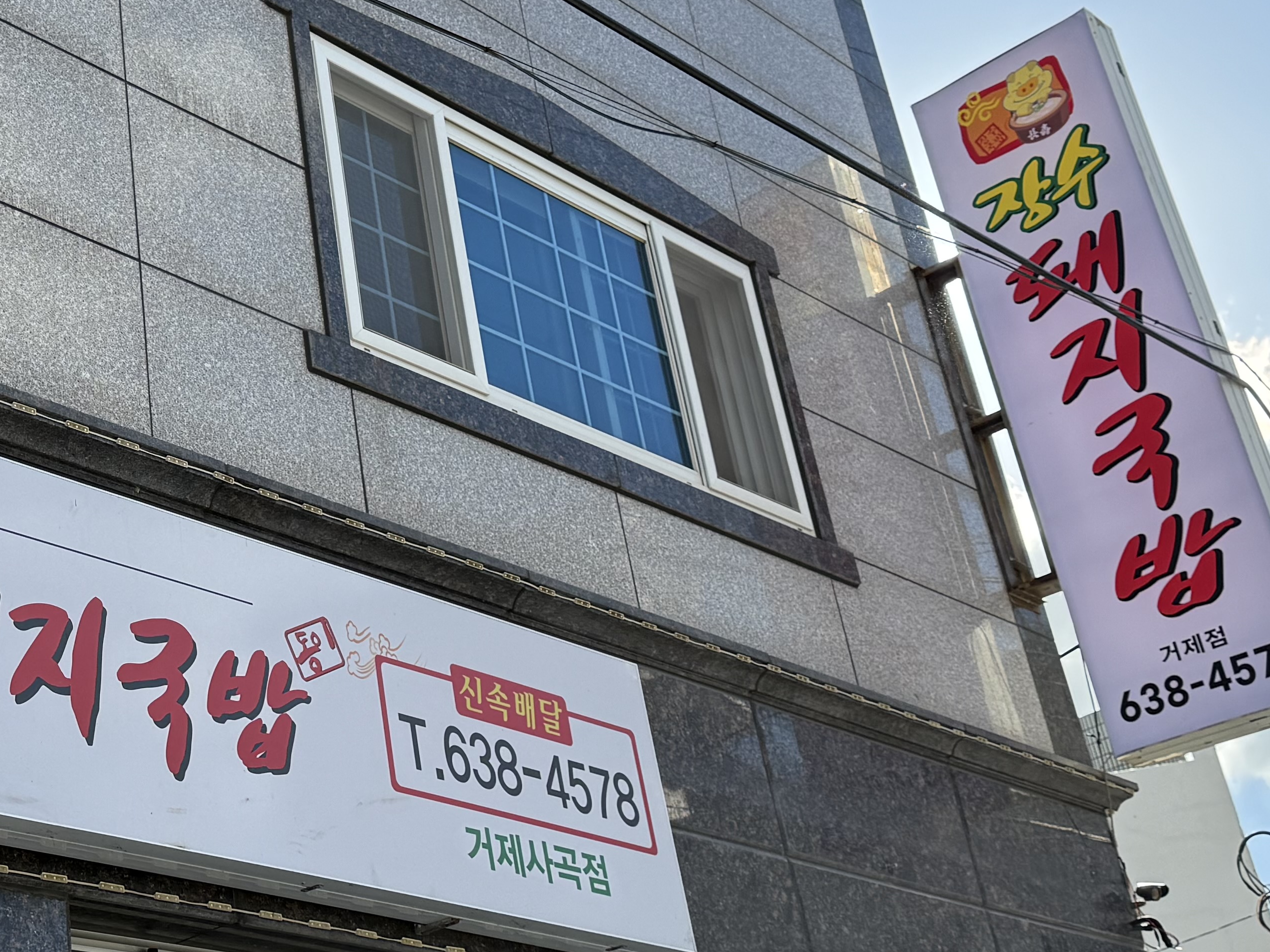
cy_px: 437
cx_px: 138
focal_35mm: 54
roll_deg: +3.6
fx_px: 1981
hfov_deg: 33.7
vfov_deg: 27.0
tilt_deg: +28.6
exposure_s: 1/3145
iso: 100
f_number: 1.78
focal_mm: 6.76
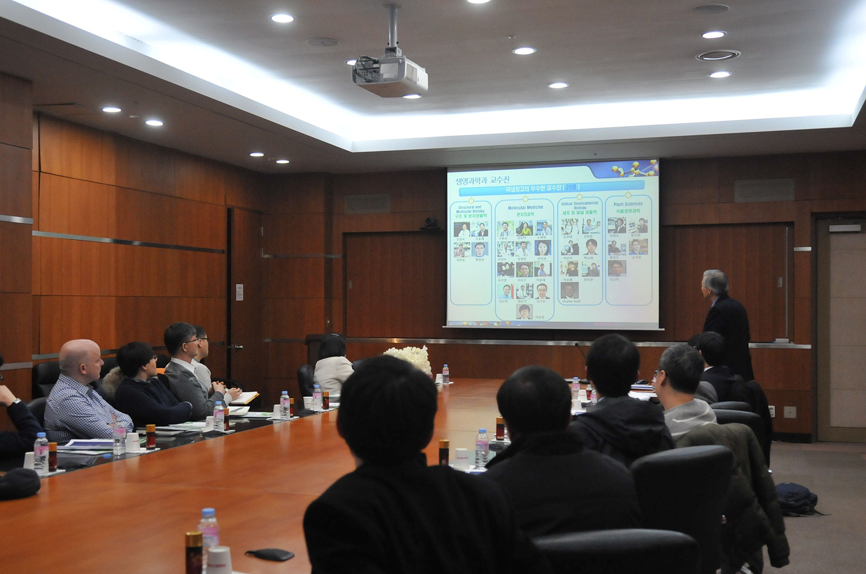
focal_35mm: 41
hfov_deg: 47.5
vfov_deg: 32.5
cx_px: 421
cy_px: 299
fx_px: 985
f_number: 2.8
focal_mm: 26
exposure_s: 1/320
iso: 1600
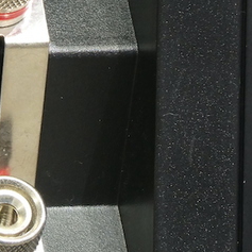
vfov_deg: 3.9
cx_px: -103
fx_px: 3657
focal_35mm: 444
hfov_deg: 3.9
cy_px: 91
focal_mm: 22.3
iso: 200
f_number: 5.2
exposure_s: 1/2.5
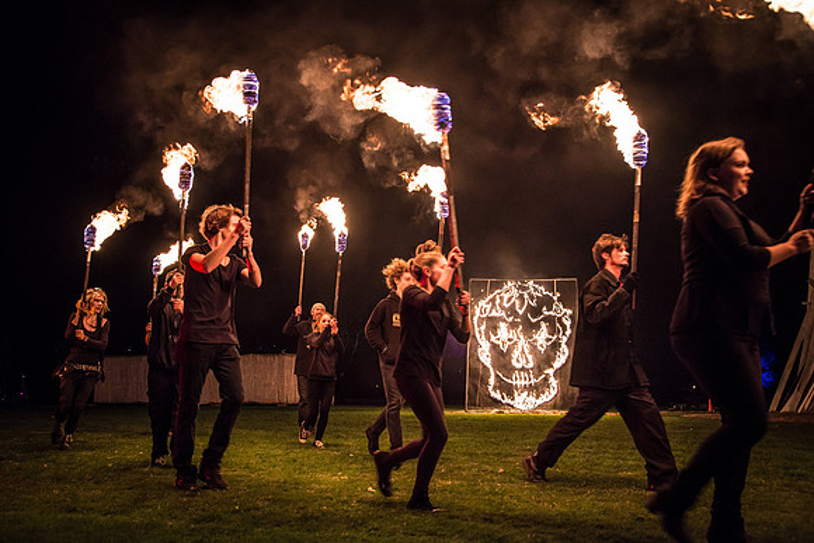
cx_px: 407
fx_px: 792
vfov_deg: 37.9
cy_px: 272
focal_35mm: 35
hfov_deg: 54.4
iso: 450
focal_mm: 35
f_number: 4
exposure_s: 1/125
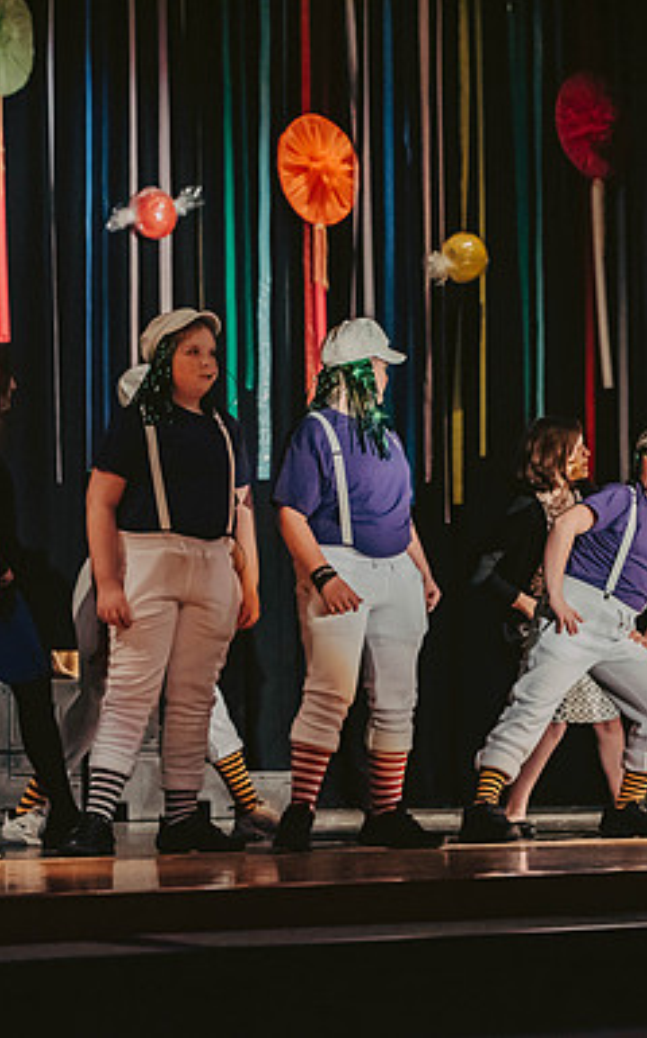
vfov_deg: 17.0
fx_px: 3477
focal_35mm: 123
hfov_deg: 10.6
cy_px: 519
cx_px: 491
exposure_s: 1/800
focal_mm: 80
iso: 2000
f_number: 2.8
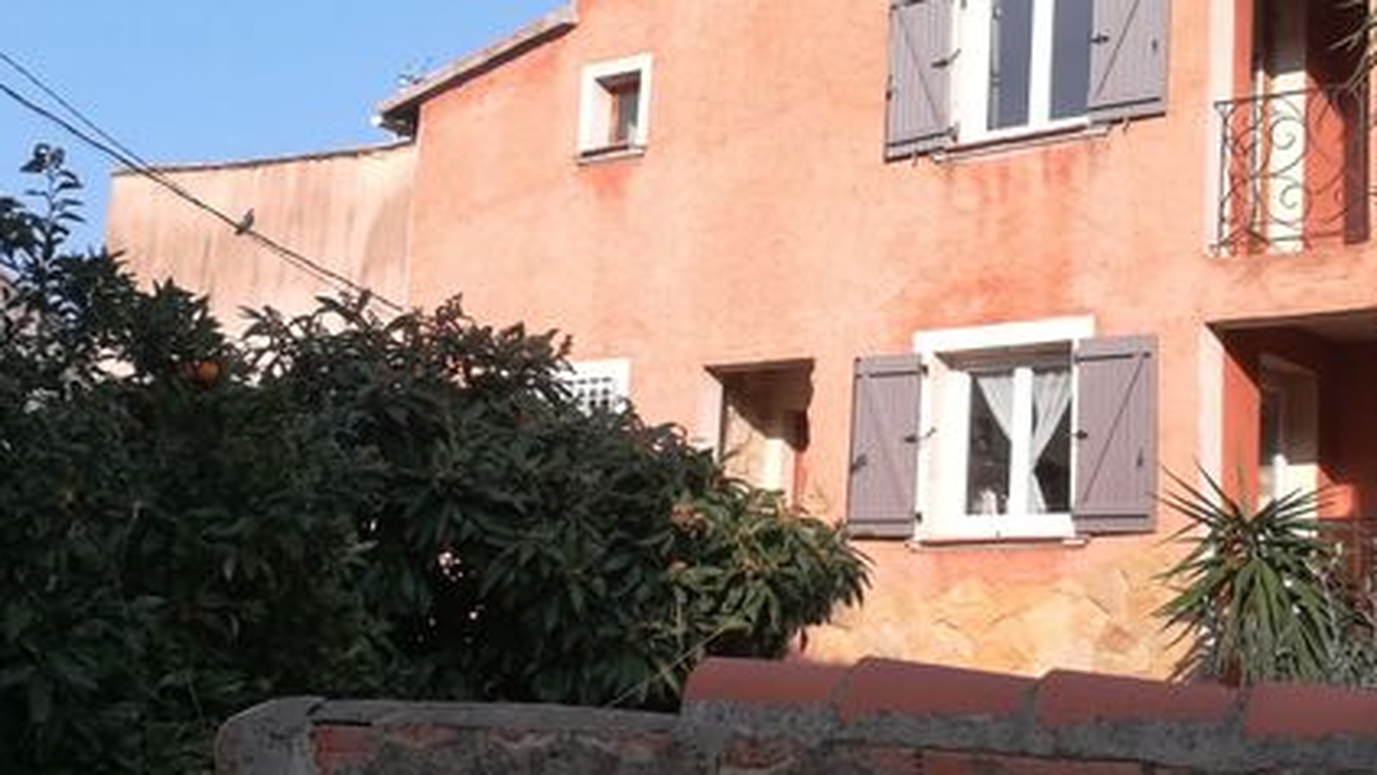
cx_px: 658
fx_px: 1862
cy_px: 262
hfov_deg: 40.6
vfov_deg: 23.4
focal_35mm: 51
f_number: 2.2
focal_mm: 4.5
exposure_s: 1/684
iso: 50
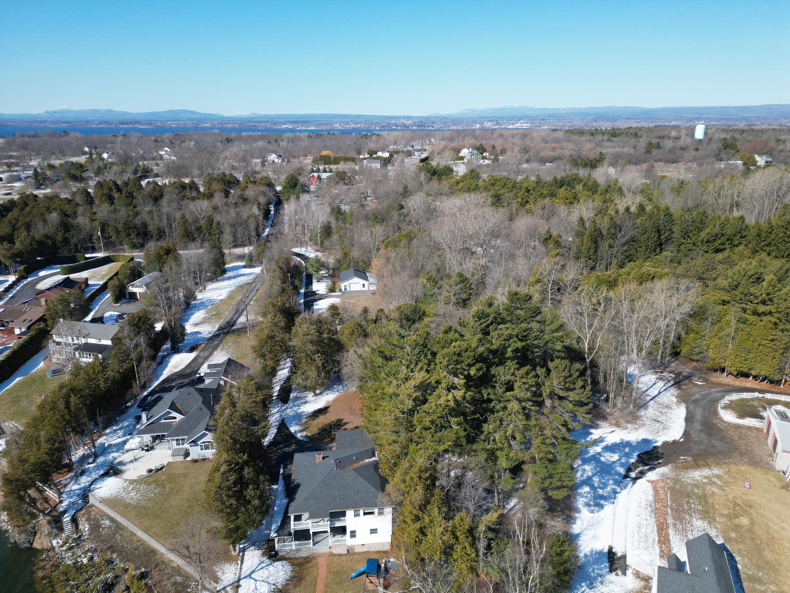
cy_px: 296
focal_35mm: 24
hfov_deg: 71.6
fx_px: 548
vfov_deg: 56.8
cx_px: 395
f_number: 1.7
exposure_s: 1/2500
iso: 150
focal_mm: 6.72
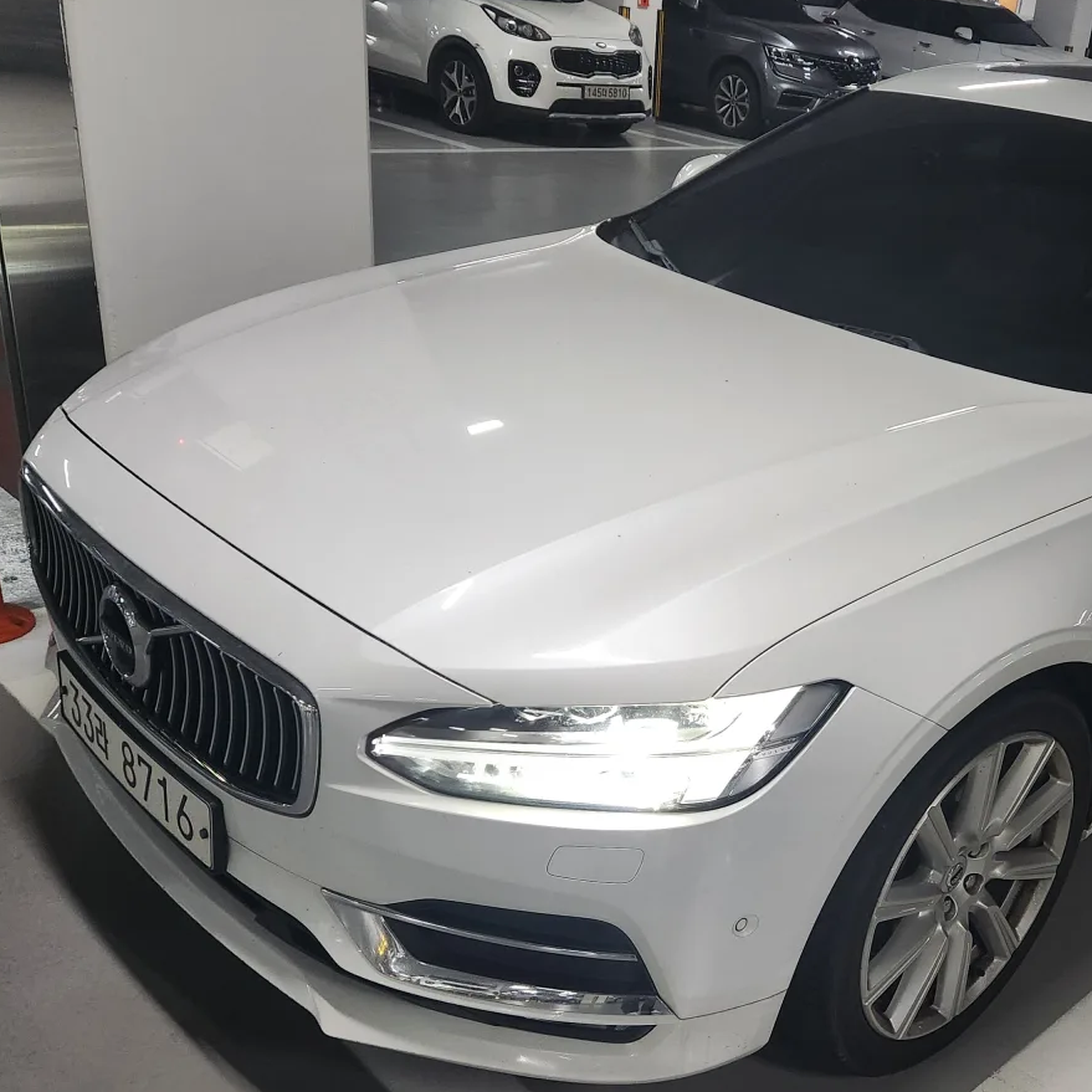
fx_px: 1321
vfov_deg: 44.9
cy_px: 603
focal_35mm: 37
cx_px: 803
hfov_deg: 43.7
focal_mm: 5.4
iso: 500
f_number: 1.8
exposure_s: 1/120
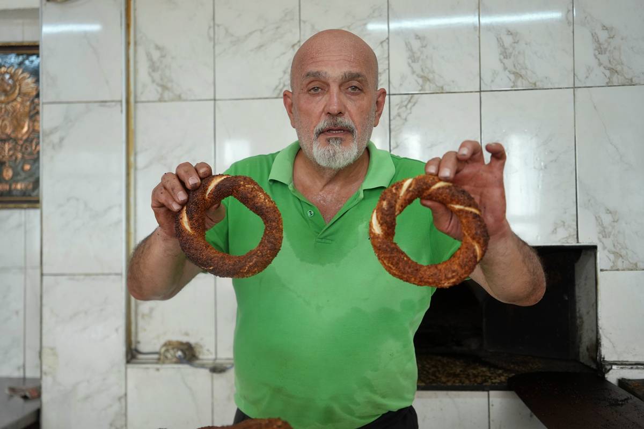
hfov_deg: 58.7
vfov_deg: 41.1
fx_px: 572
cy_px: 214
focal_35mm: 32
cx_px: 322
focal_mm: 32
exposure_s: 1/160
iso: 1250
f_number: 4
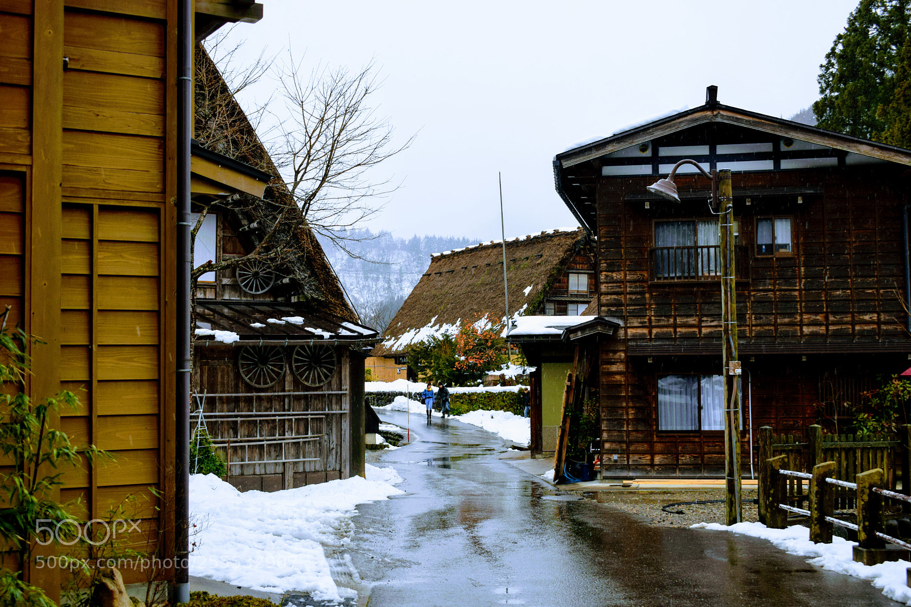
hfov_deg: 41.1
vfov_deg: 28.1
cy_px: 304
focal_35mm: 48
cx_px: 456
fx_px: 1214
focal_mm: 32
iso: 400
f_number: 6.3
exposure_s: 1/160
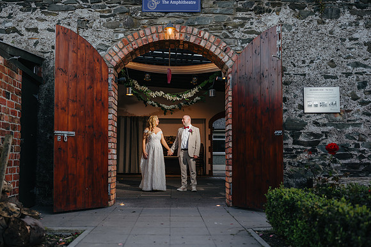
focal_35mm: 39
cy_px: 135
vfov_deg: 34.5
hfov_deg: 49.9
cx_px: 178
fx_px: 398
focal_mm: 35
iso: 100
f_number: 2
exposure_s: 1/250
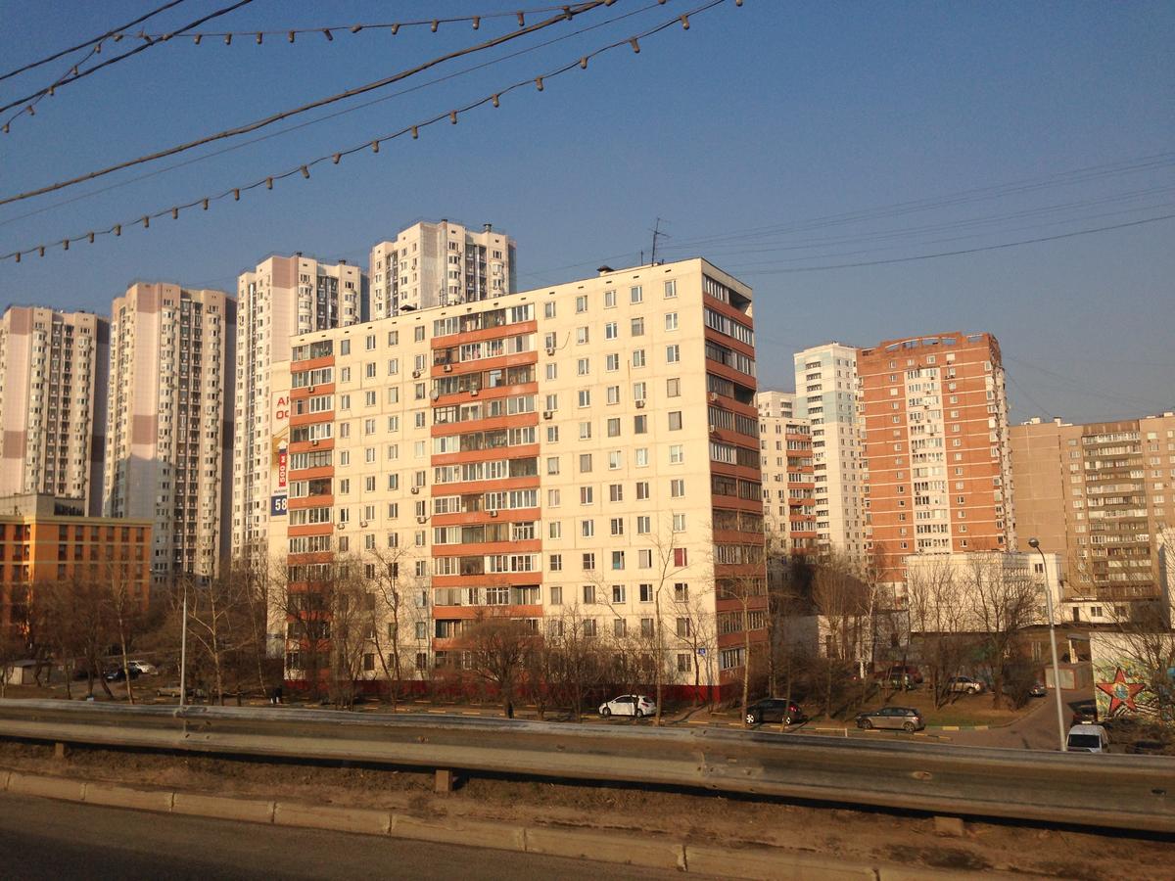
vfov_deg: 42.9
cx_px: 588
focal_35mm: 33
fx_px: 1120
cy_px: 440
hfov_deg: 55.4
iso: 50
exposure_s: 1/2358
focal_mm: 4.12
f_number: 2.4
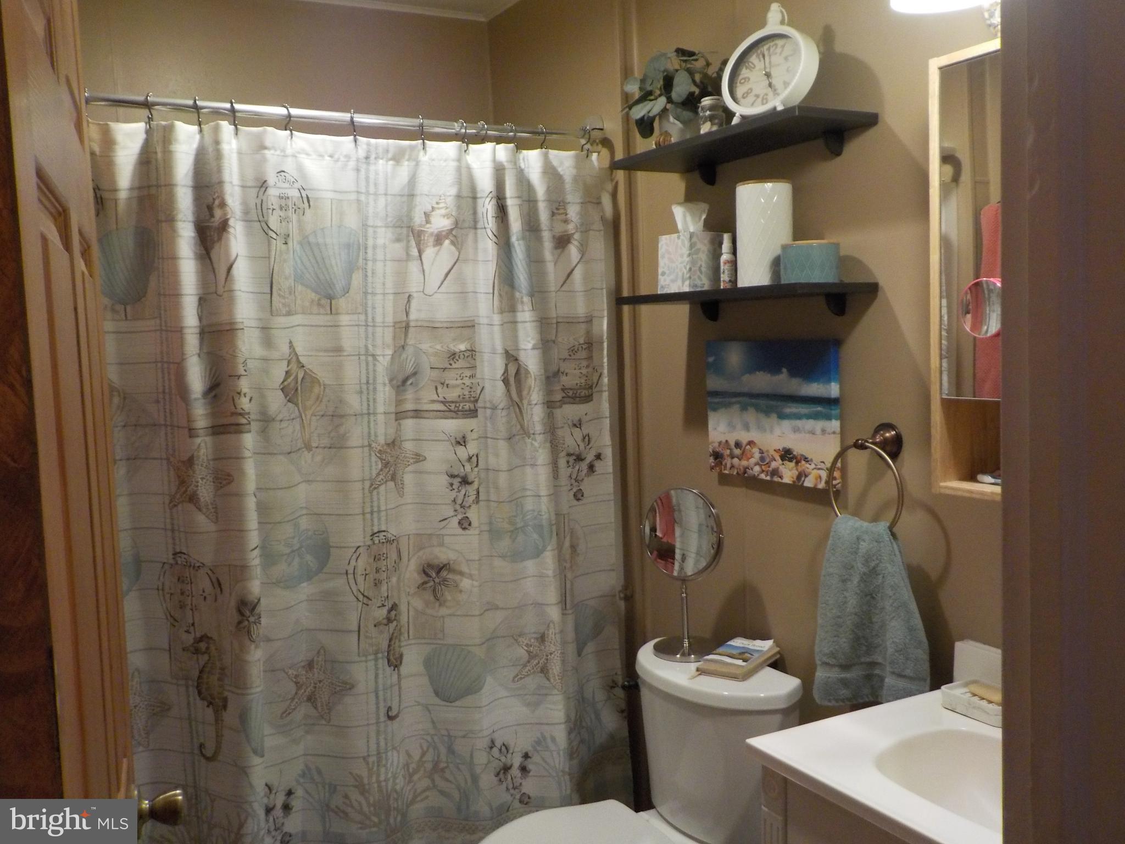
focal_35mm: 30
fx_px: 975
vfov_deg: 46.8
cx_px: 562
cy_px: 422
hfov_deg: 60.0
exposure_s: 1/30
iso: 320
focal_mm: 4.1
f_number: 3.3
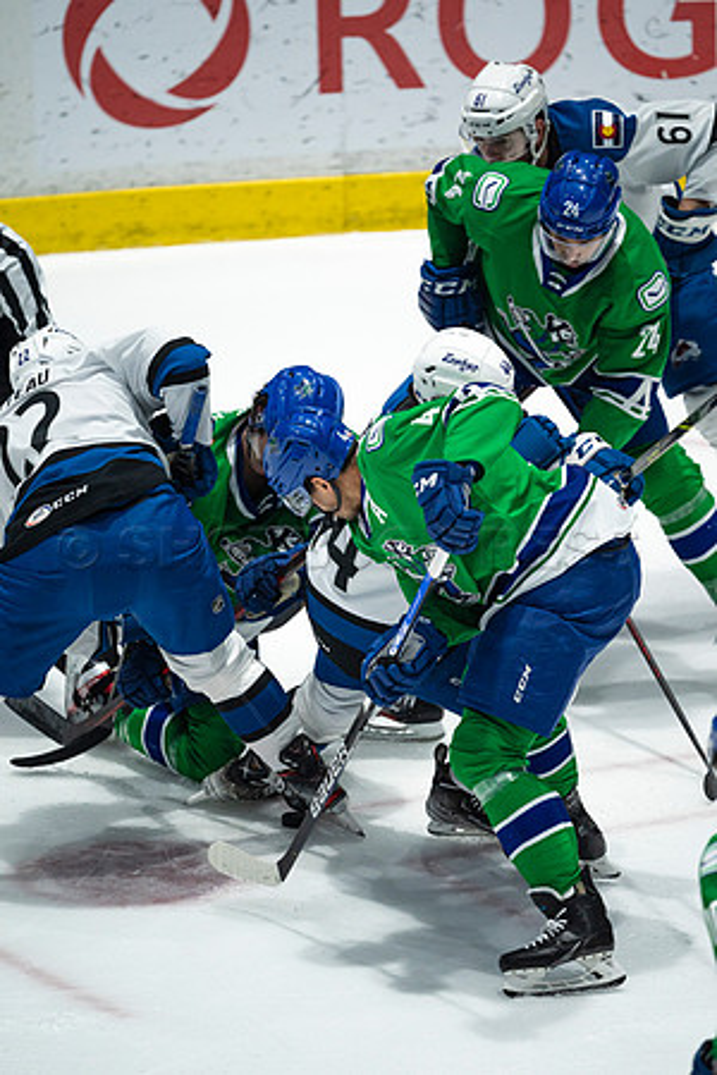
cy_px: 538
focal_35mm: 600
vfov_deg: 3.4
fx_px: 17924
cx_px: 358
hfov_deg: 2.3
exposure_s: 1/1000
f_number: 4
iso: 2000
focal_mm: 600
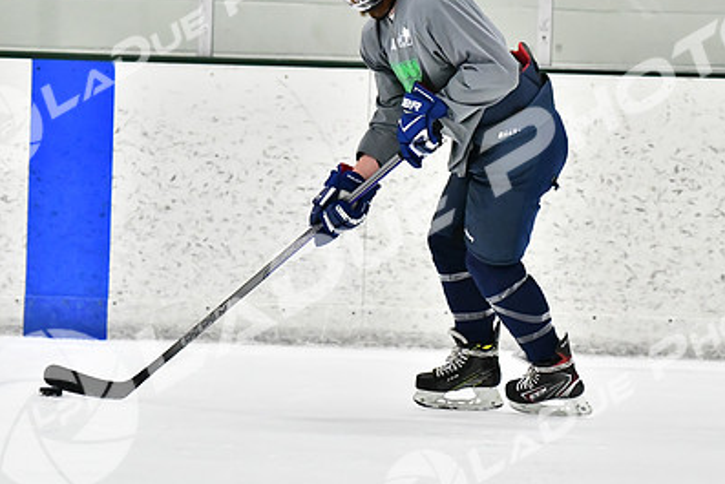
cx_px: 380
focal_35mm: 285
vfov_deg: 4.8
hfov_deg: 7.2
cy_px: 224
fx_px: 5741
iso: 6400
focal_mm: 130
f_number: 2.8
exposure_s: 1/2000
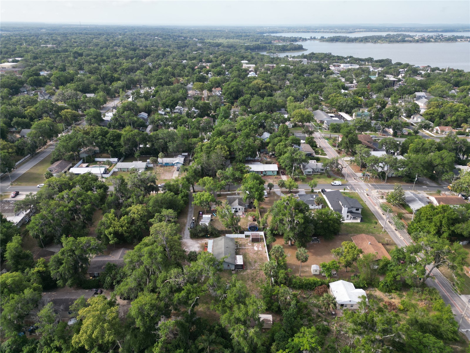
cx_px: 235
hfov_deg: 71.6
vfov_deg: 56.8
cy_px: 176
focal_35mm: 24
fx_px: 326
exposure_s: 1/500
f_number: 1.7
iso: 150
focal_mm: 6.72
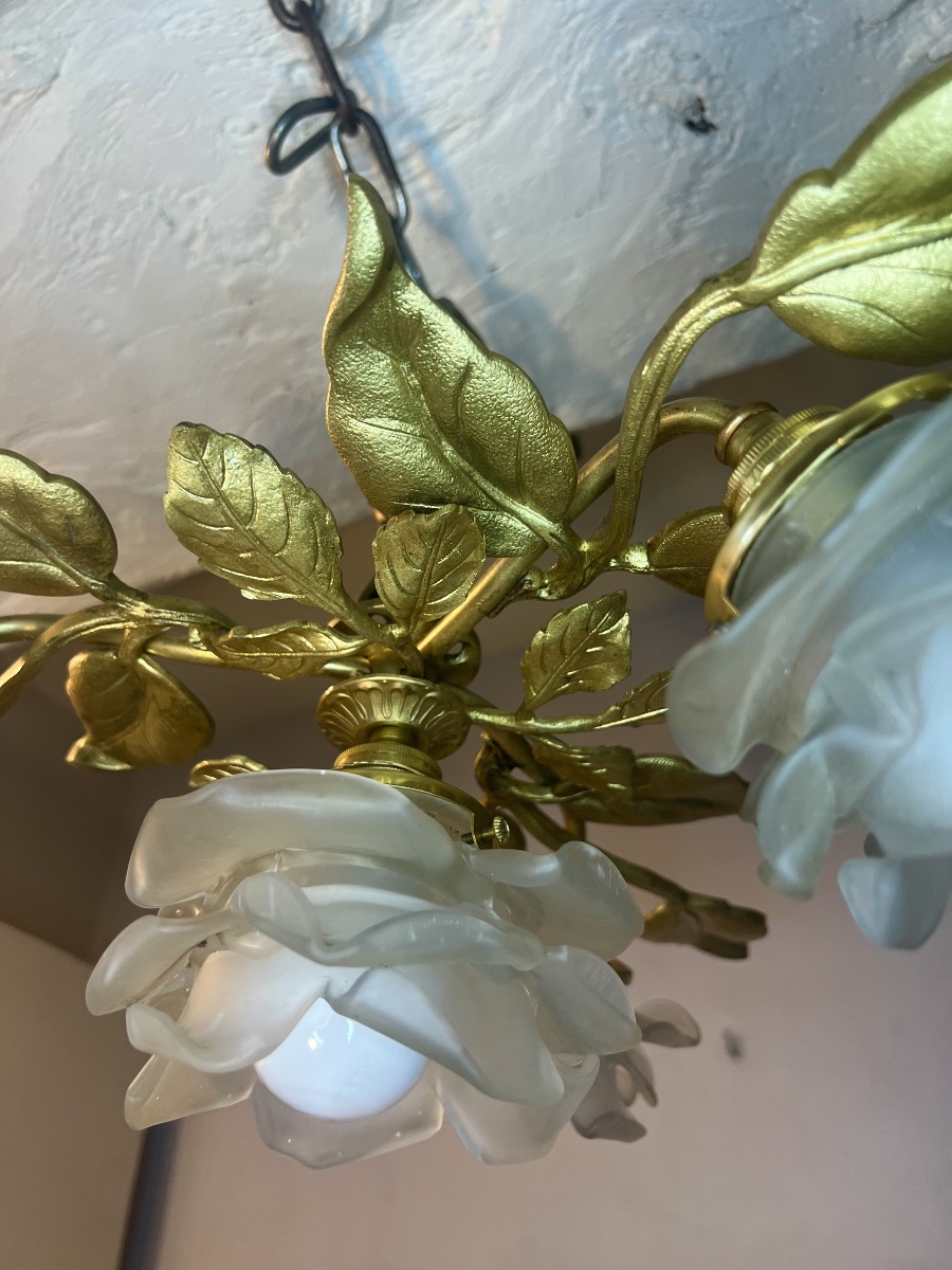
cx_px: 476
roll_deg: -1.6
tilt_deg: +39.6
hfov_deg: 53.1
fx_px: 953
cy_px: 635
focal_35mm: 26
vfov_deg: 67.3
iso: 80
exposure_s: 1/100
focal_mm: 5.7
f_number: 1.5
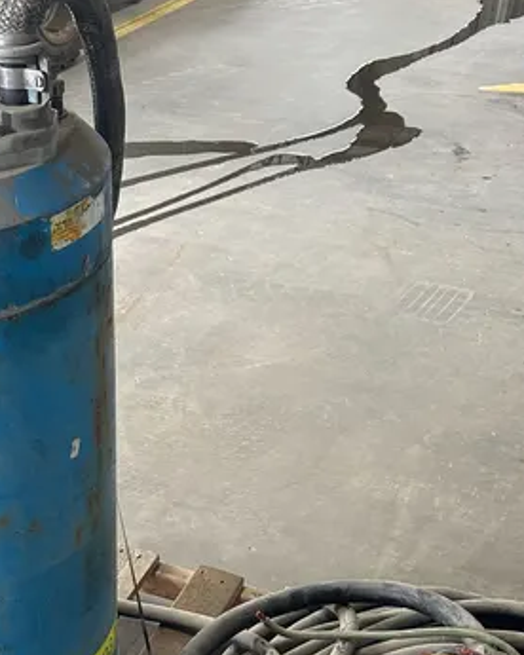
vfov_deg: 33.9
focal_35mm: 54
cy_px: 510
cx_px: 171
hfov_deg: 27.9
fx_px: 1047
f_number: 1.5
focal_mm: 5.7
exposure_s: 1/69
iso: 125
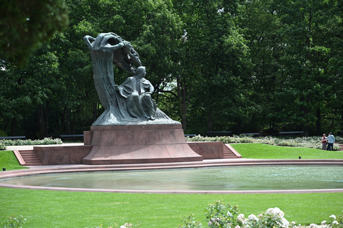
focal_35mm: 91
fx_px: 867
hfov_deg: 22.4
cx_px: 172
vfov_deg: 15.0
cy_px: 114
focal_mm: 91
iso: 100
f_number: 5
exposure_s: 1/400
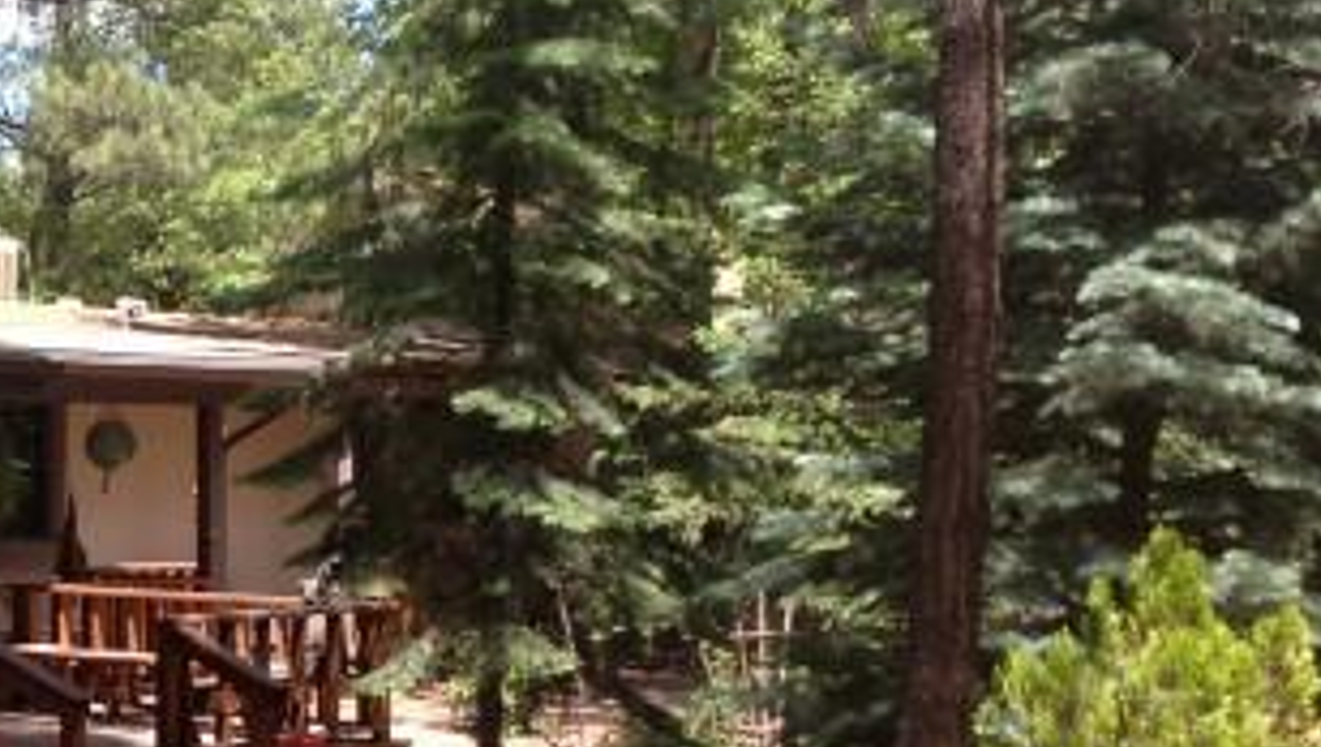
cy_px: 592
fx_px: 2770
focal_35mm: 79
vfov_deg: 15.3
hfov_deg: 25.9
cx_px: 99
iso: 50
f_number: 2.4
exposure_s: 1/512
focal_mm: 4.28
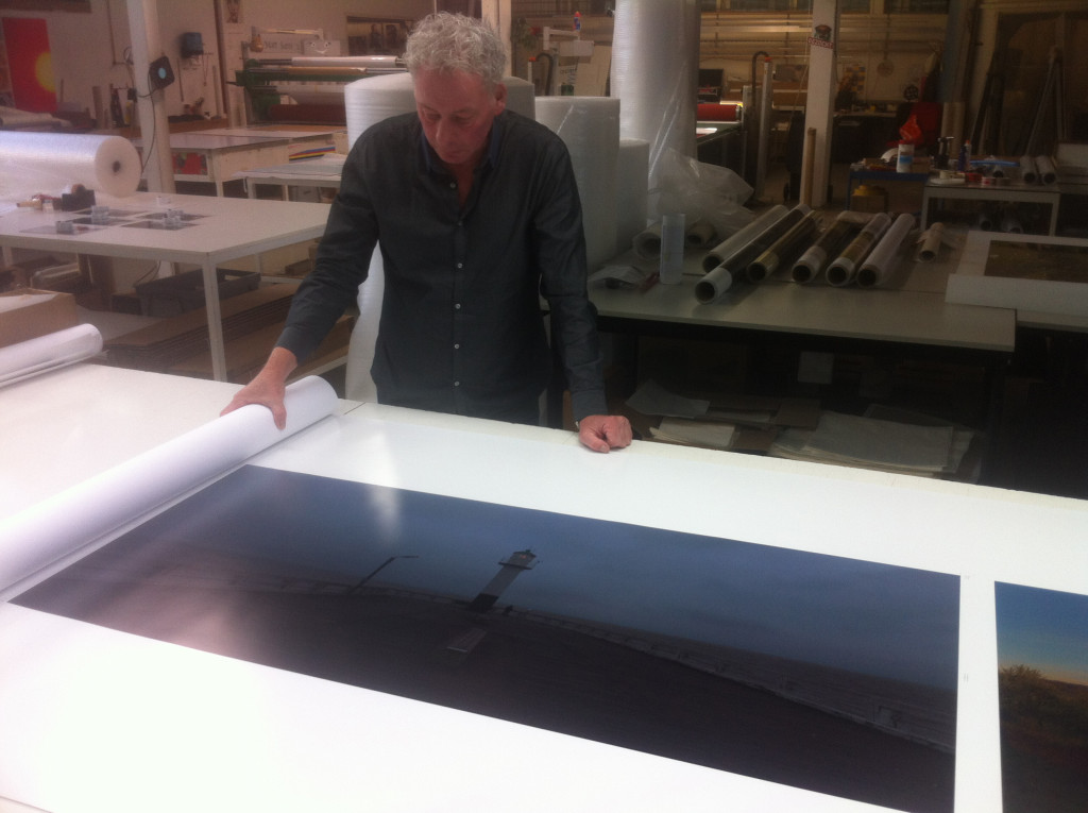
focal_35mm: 35
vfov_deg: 40.6
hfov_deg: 52.7
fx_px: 1099
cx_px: 544
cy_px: 406
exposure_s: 1/25
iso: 80
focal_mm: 3.85
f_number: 2.8
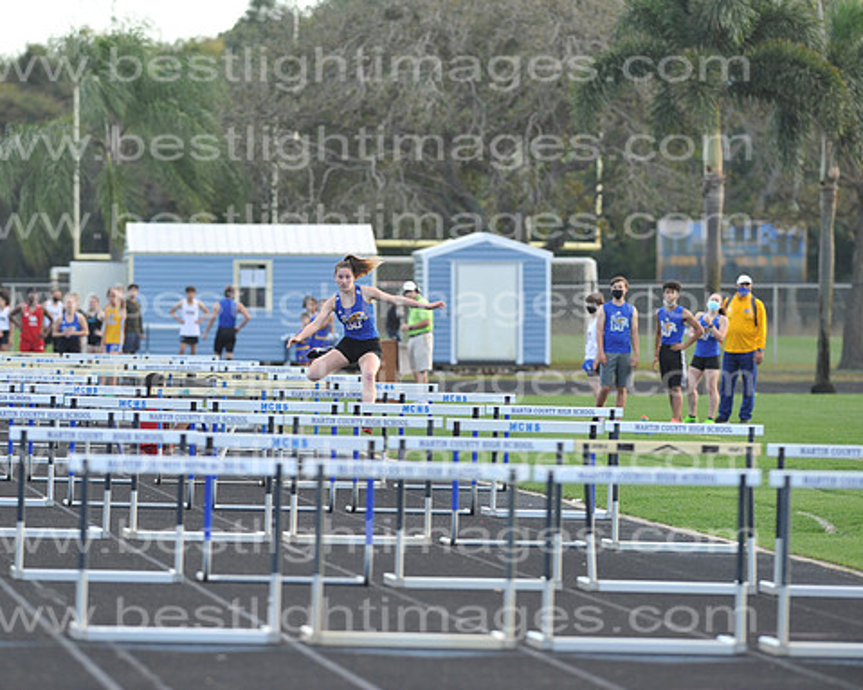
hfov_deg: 5.7
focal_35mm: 341
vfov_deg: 4.5
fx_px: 8708
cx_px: 351
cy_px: 344
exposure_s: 1/1000
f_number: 4.5
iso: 800
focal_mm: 300
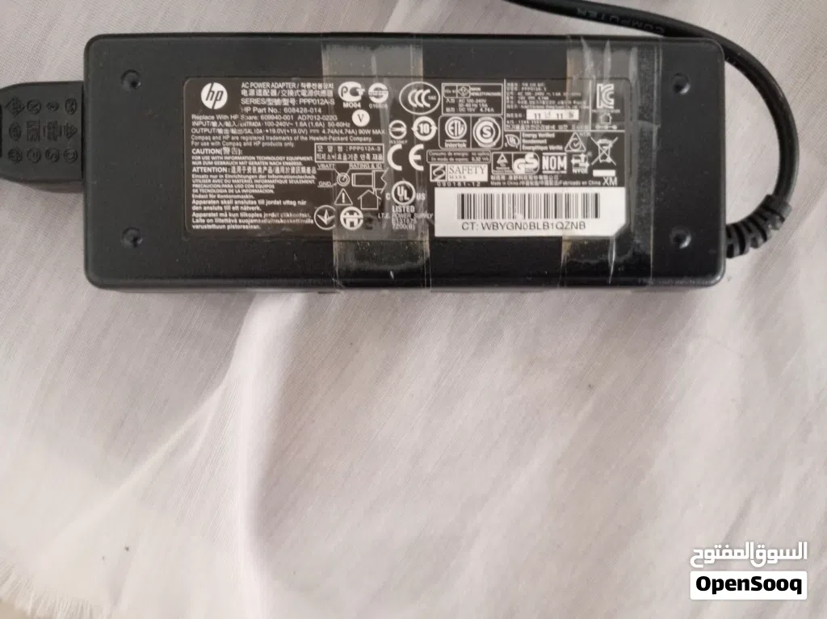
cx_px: 414
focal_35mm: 27
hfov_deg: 65.3
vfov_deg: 51.3
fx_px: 645
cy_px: 310
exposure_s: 1/16.7
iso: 2665
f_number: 1.8
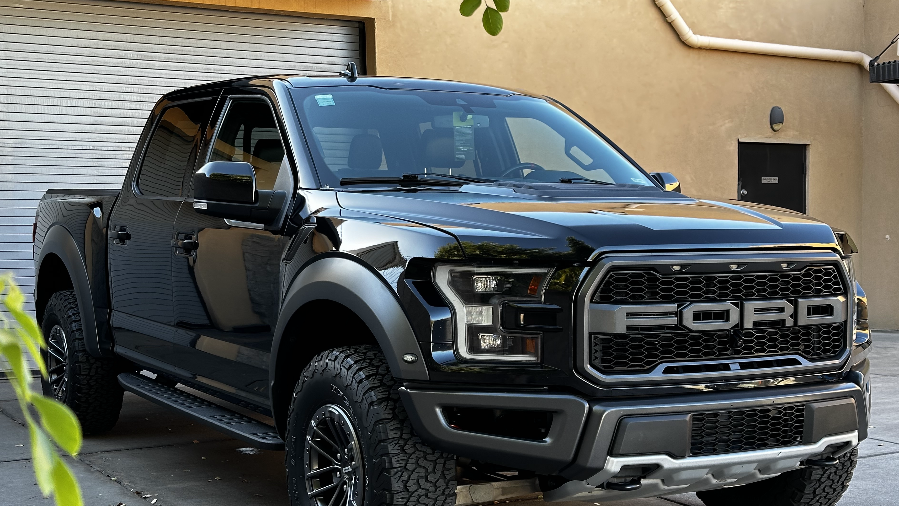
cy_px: 325
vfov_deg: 21.4
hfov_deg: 37.2
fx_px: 1335
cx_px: 442
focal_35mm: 56
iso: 50
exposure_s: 1/121
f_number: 1.78
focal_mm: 6.86
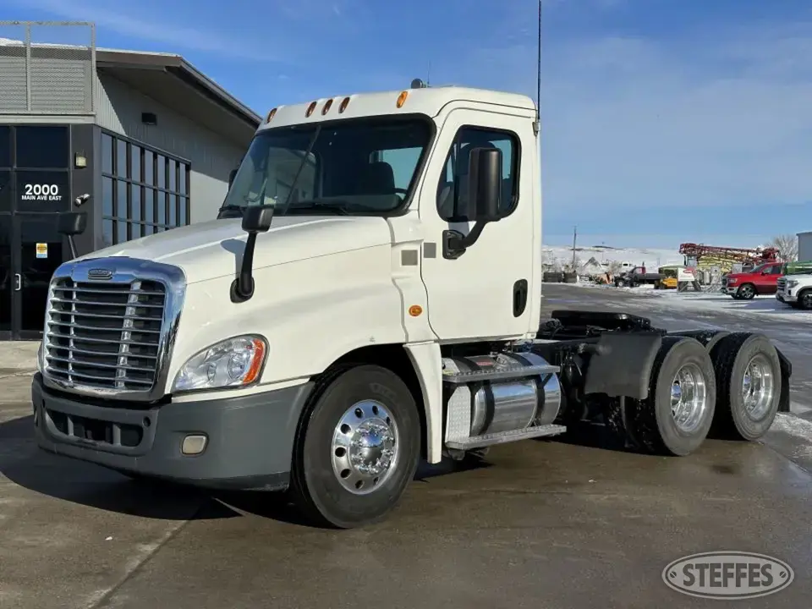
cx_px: 406
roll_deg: -0.9
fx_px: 1126
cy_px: 304
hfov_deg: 39.7
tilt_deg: -2.5
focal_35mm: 48
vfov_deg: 30.3
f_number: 1.78
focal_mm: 6.86
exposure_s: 1/12048
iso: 64
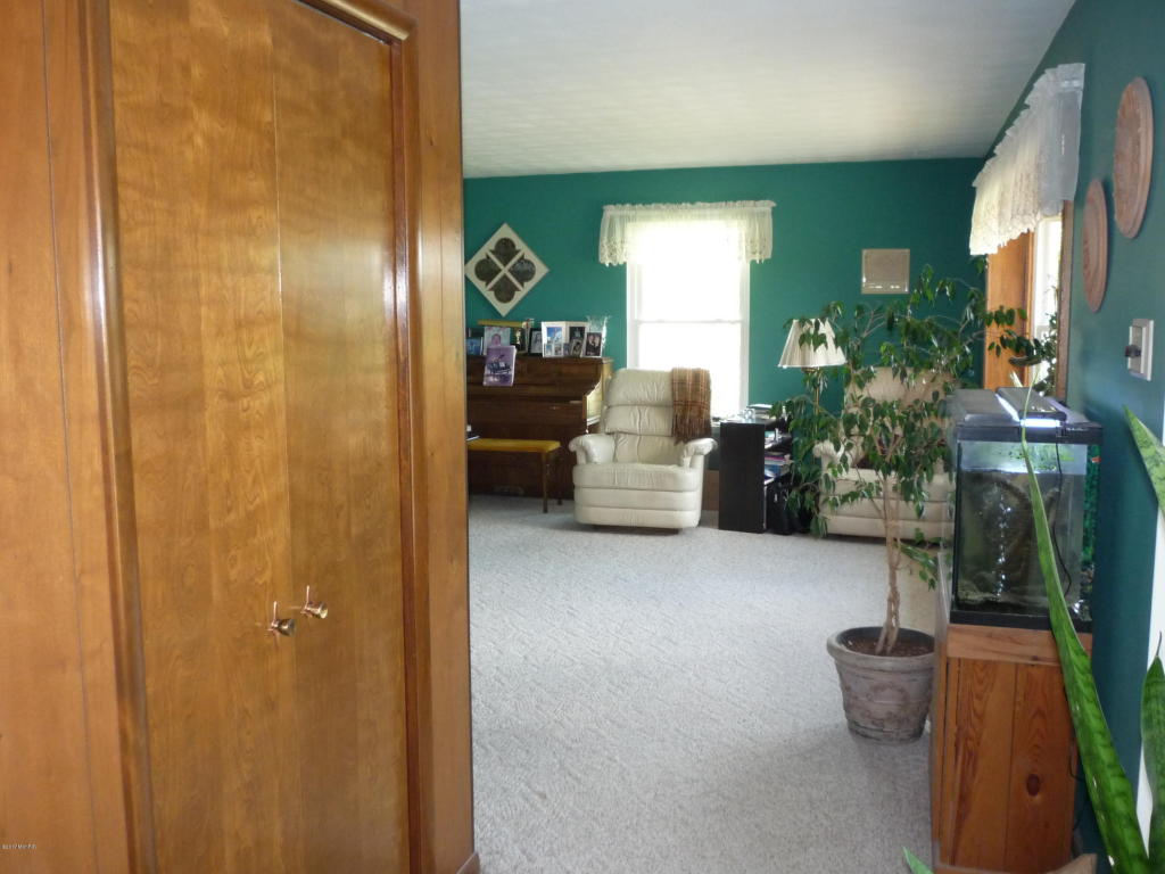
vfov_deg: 44.2
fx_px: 1077
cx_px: 582
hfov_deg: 56.8
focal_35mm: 32
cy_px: 437
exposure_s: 1/30
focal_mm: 5.2
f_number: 3.3
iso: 250
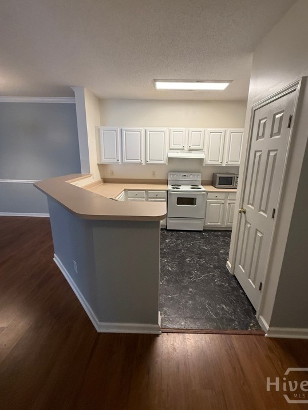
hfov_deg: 81.7
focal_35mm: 15
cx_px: 161
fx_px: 178
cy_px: 199
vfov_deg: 98.1
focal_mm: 2.22
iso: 250
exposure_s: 1/120
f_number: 2.2
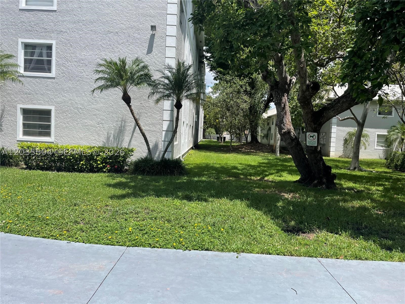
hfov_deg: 67.3
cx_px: 202
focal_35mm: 26
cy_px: 152
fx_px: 304
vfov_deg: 53.1
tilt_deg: -3.8
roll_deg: -3.4
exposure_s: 1/2451
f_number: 1.6
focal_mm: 4.2
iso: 32
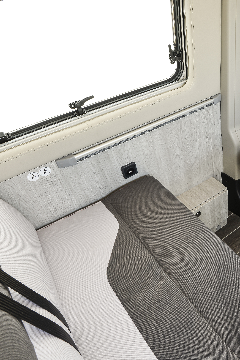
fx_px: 300
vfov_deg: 61.9
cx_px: 240
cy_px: 180
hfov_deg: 38.7
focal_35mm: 30
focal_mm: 20
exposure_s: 1/5
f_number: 11
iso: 100
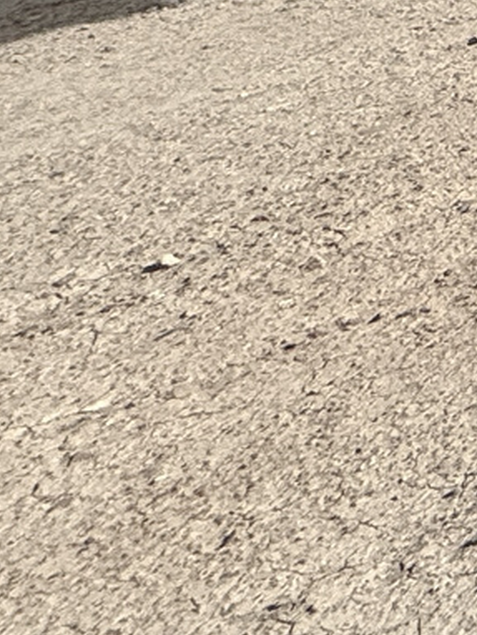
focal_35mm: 75
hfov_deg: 9.6
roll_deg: +0.1
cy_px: -545
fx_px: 1376
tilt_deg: +3.6
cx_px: 1674
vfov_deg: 19.0
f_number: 2.2
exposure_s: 1/2237
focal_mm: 2.22
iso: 50
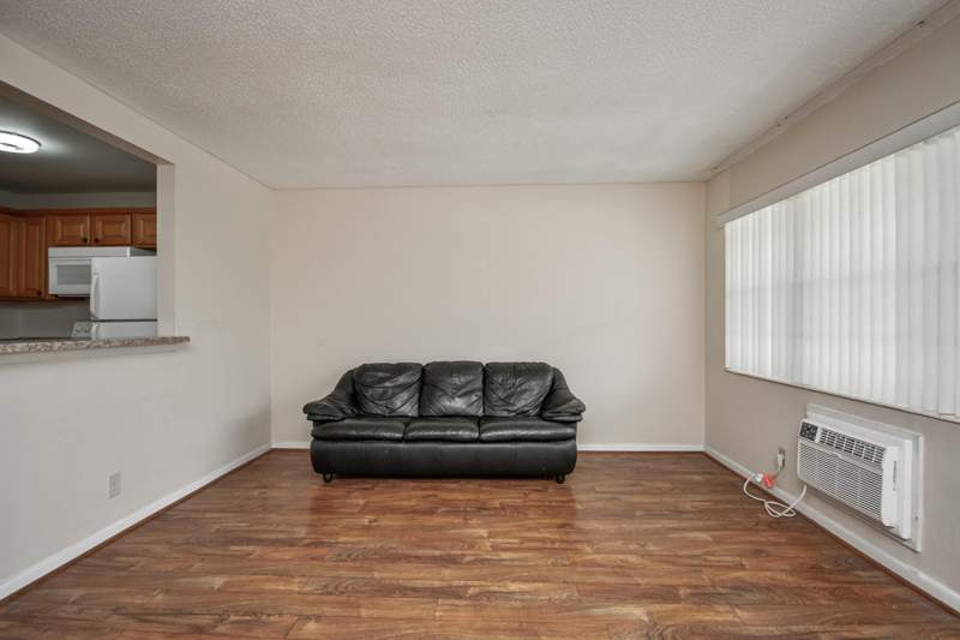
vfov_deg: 72.0
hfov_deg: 95.0
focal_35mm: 16
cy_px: 320
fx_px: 440
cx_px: 480
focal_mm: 11
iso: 1000
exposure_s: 1/200
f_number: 4.8
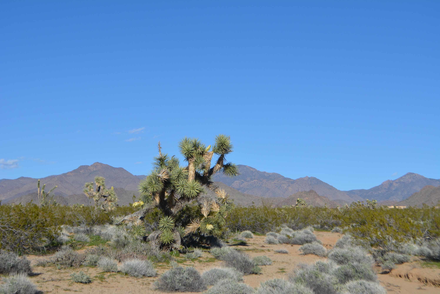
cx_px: 220
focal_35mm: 60
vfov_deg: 22.7
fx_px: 734
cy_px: 147
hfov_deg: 33.4
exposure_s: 1/2000
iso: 400
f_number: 8
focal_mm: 40
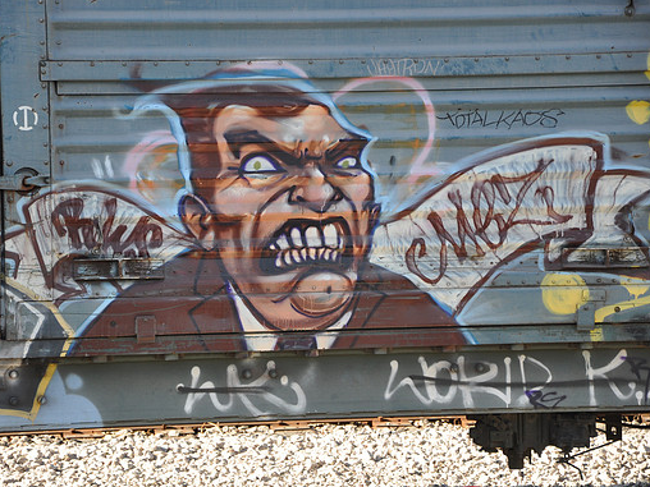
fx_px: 3240
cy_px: 242
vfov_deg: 8.6
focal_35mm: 173
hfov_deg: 11.5
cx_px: 301
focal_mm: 105
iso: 200
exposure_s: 1/160
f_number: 6.3
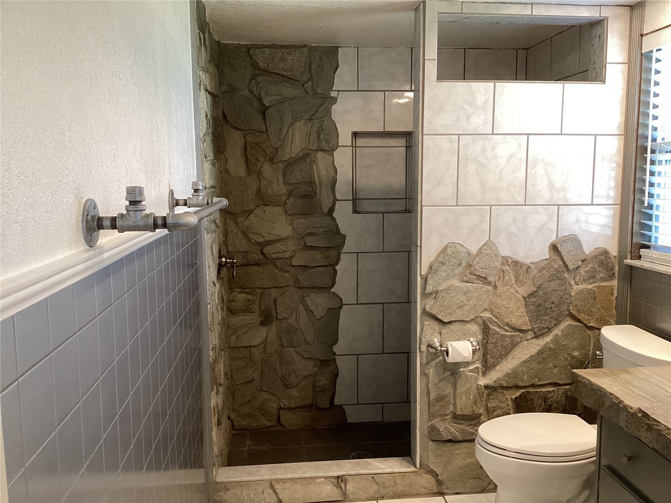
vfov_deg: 45.4
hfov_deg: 58.4
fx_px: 601
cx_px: 336
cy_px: 252
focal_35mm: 31
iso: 200
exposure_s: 1/60
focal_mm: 3.3
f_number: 2.4
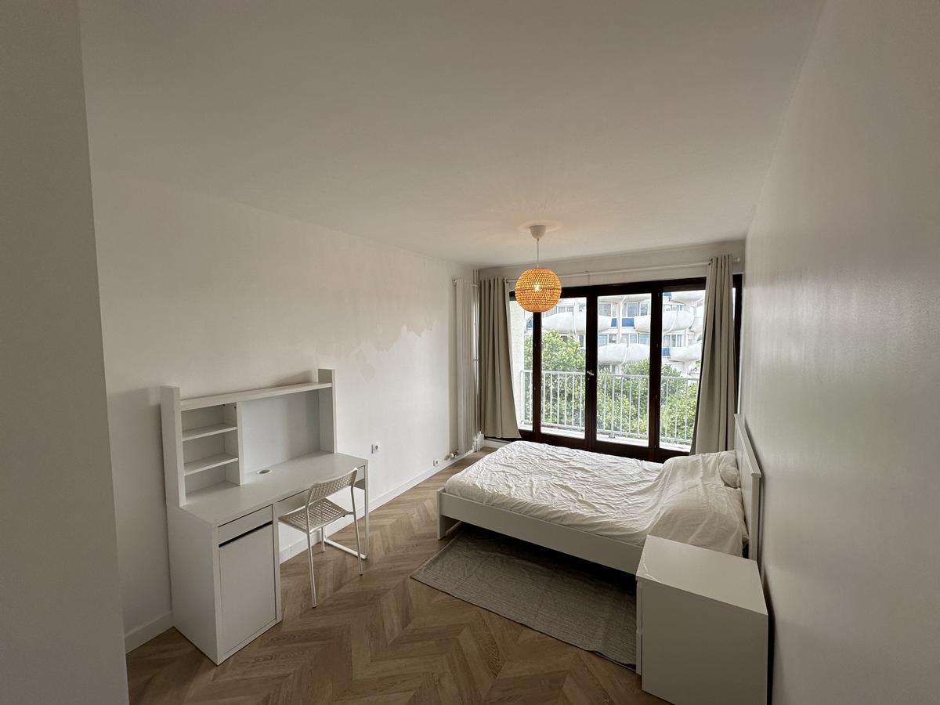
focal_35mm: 14
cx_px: 470
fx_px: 380
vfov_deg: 85.7
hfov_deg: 102.1
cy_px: 352
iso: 50
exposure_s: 1/99
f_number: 2.2
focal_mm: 2.22
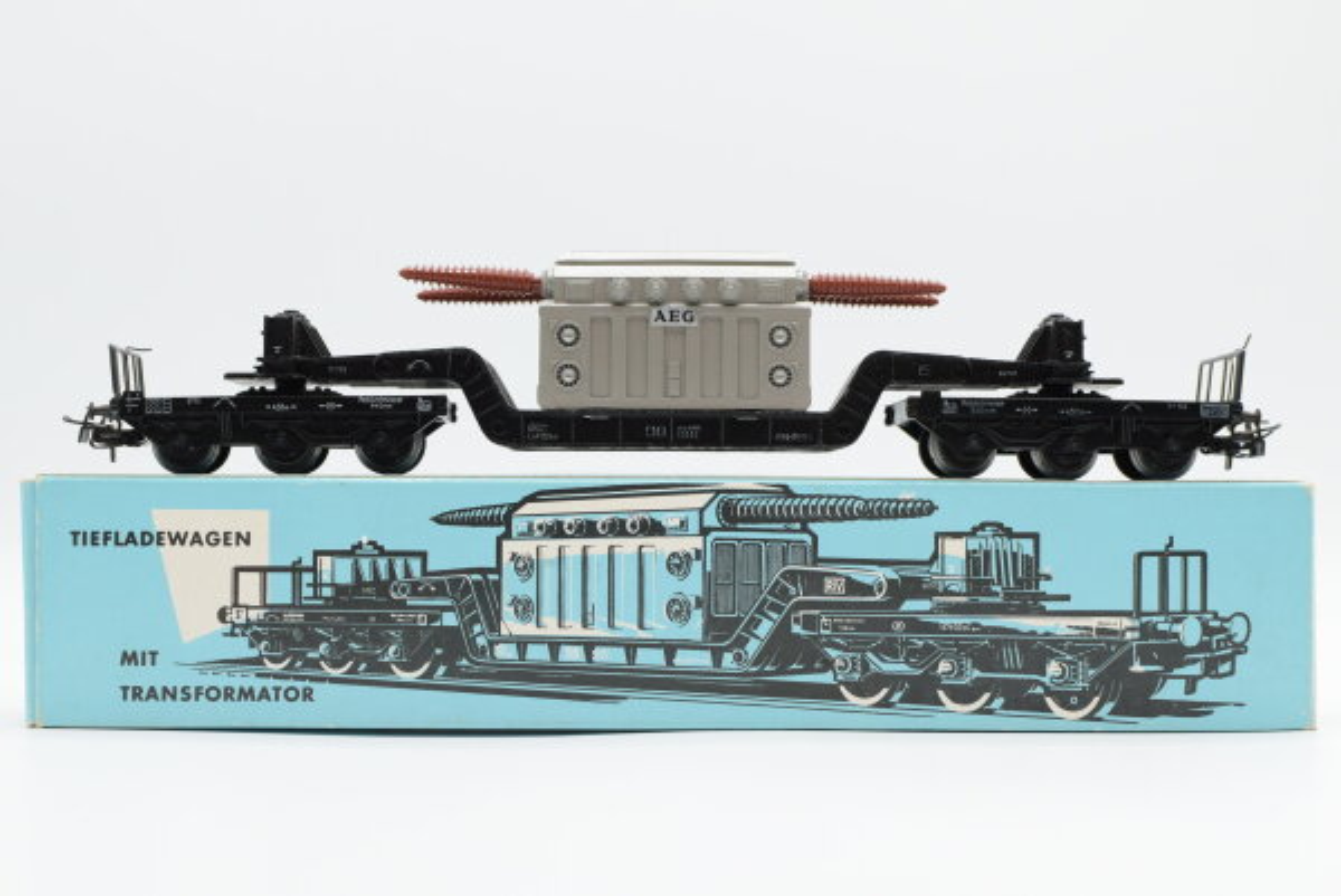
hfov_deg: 37.8
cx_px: 670
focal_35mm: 52
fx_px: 1957
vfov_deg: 25.8
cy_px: 448
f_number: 8
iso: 320
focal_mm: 35
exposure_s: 1/125
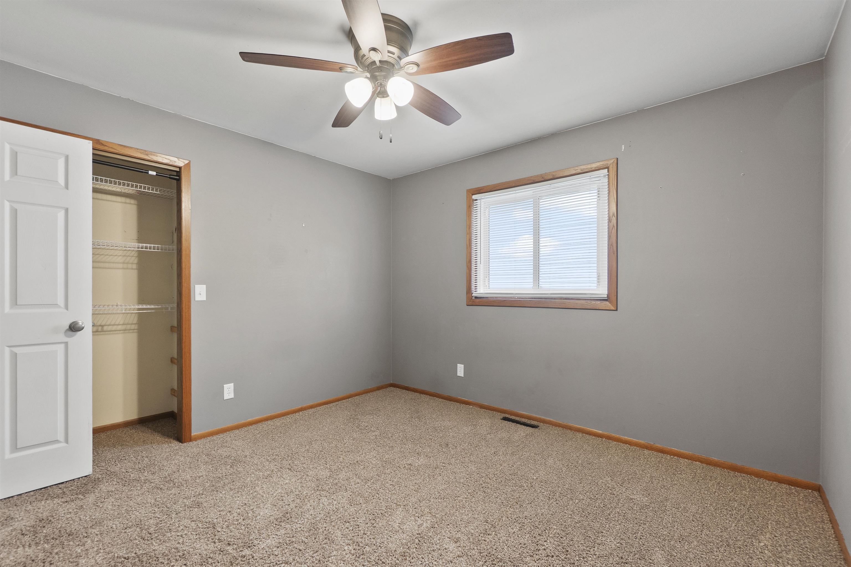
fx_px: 355
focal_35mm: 15
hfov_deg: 100.4
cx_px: 426
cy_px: 284
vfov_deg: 77.3
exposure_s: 1/4
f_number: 5.6
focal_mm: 10
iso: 640
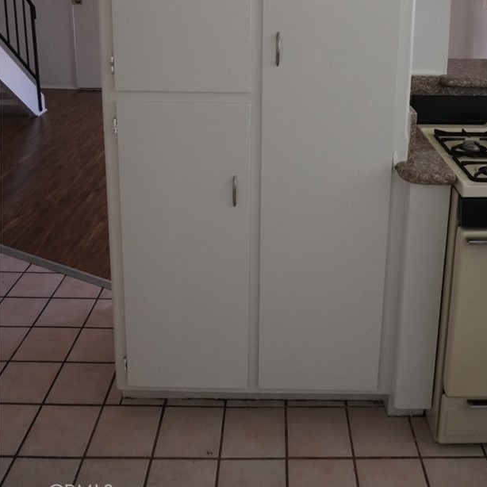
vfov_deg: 43.1
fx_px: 573
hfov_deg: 45.9
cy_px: 73
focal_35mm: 36
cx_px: 285
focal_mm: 16
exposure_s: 1/160
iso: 1600
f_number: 4
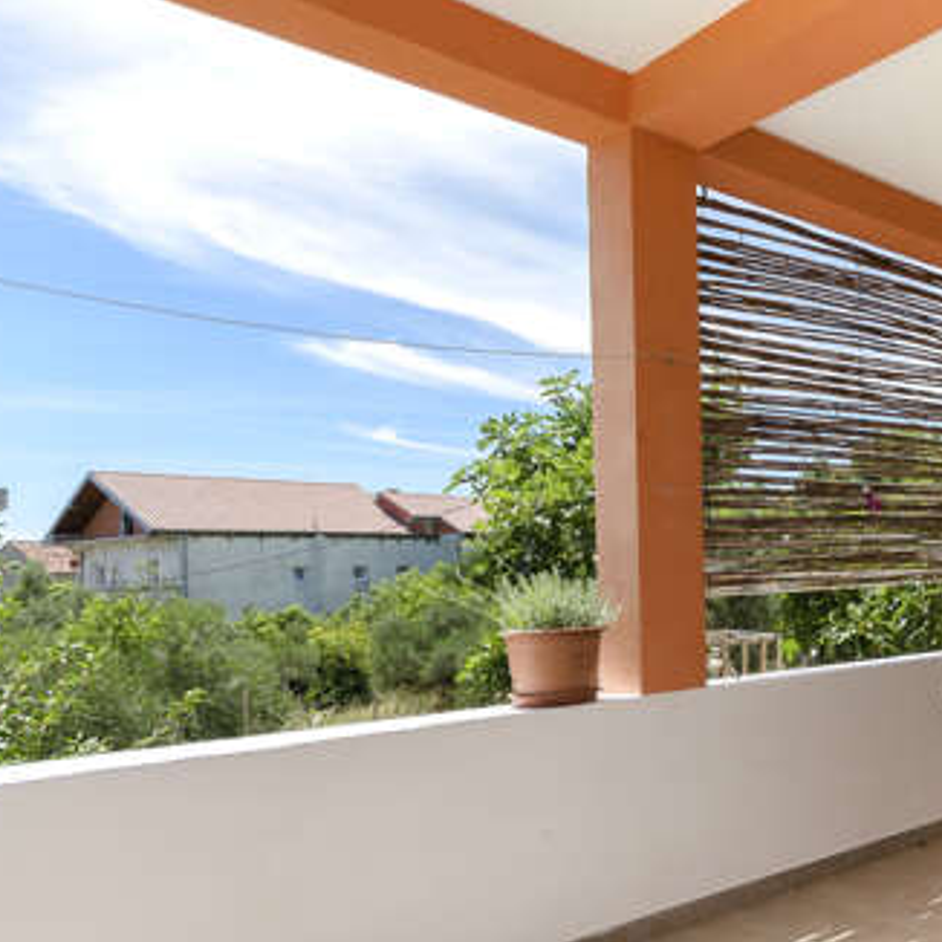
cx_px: 951
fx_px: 924
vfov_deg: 53.6
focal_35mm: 30
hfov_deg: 45.3
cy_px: 571
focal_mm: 10
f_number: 7.1
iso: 100
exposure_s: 1/200
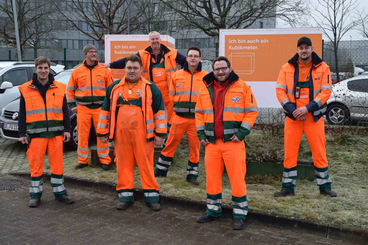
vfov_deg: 28.9
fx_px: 475
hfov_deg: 42.3
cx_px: 184
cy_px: 122
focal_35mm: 46
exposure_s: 1/200
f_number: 7.1
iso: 400
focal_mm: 31
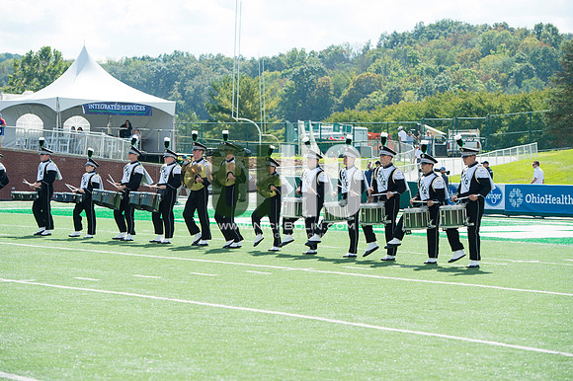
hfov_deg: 19.5
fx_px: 1670
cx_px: 286
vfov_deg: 13.0
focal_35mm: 105
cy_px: 190
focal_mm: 105
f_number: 4.5
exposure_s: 1/1000
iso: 200
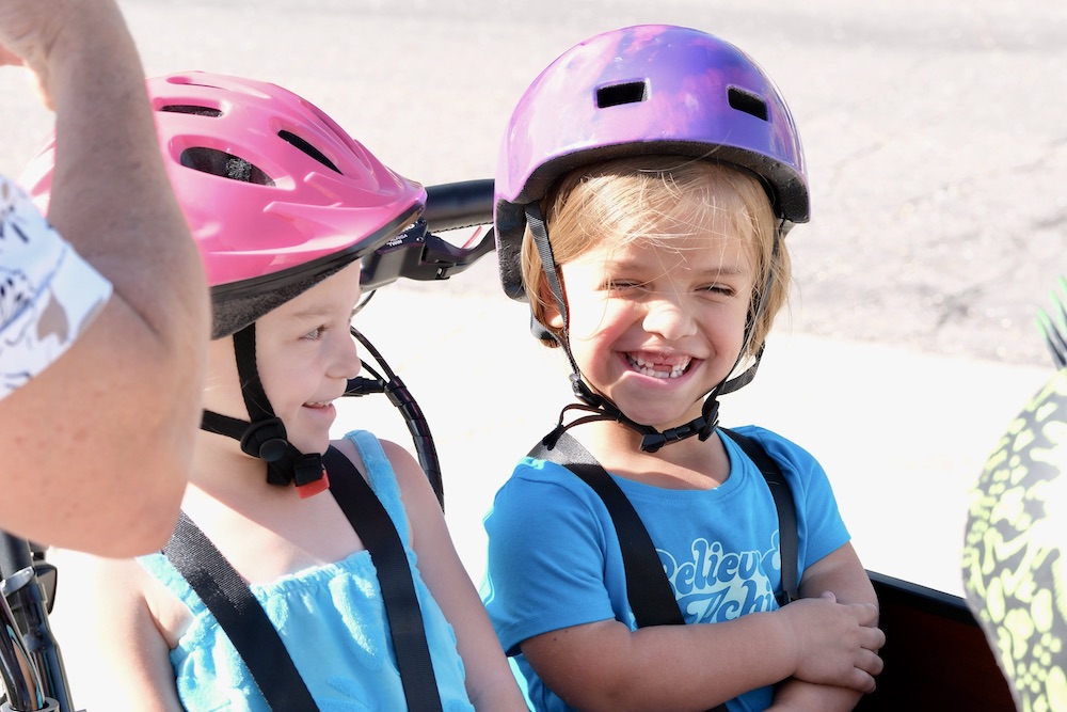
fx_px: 2223
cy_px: 356
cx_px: 534
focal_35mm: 75
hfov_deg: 27.0
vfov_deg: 18.2
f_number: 5.6
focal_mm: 50
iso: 400
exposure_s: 1/300
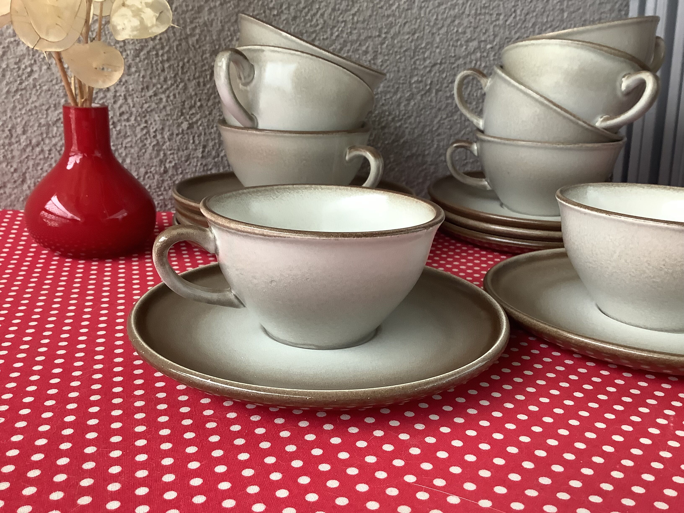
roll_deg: -0.6
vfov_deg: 45.4
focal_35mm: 31
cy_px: 256
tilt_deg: -14.7
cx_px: 342
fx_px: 613
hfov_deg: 58.4
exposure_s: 1/60
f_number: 2.4
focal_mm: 3.3
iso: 160
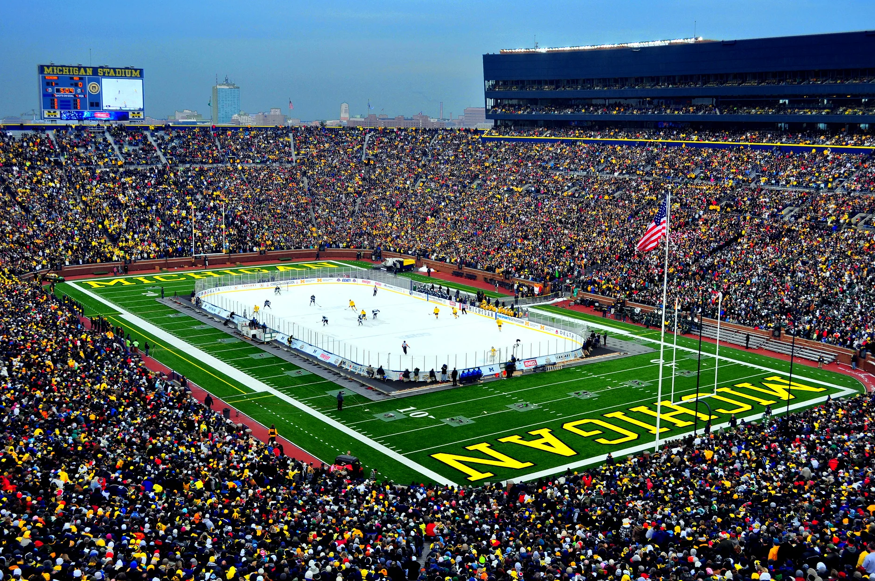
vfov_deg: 35.9
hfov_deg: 51.9
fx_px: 898
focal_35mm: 37
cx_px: 448
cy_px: 288
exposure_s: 1/200
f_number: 7.1
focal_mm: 24
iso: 200
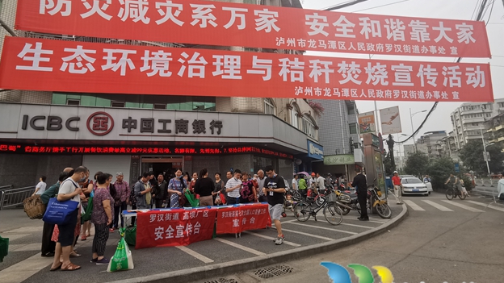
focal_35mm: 19
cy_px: 135
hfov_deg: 89.6
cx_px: 246
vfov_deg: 58.3
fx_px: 254
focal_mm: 2.23
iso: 50
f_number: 2.2
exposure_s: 1/632
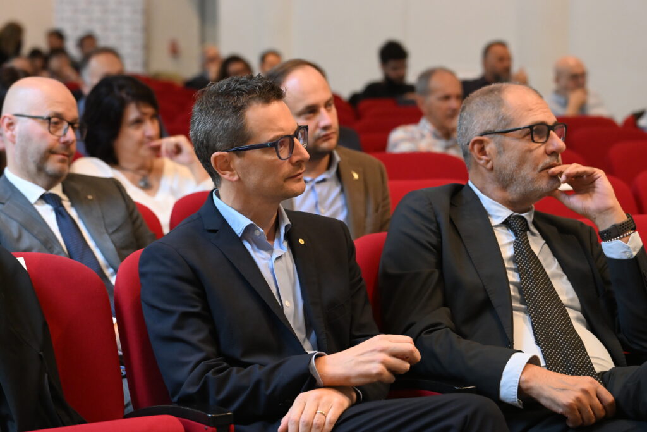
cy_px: 216
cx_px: 324
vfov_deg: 14.9
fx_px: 1654
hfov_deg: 22.1
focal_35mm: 92
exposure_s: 1/320
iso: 6400
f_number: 4.5
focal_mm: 92
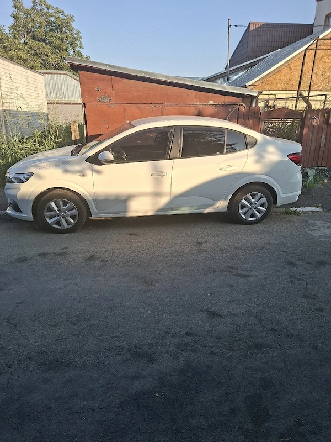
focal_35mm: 23
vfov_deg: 73.9
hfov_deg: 58.9
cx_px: 166
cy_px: 221
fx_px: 293
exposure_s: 1/1000
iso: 50
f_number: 1.8
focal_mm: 5.54
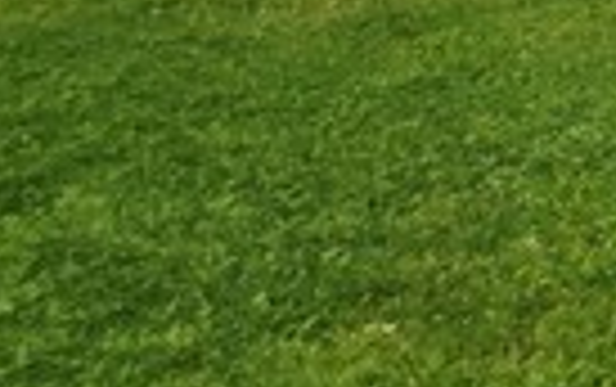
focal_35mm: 103
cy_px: -396
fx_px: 1731
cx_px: 2131
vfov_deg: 11.4
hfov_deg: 9.7
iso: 50
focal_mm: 2.2
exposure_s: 1/496
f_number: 2.2
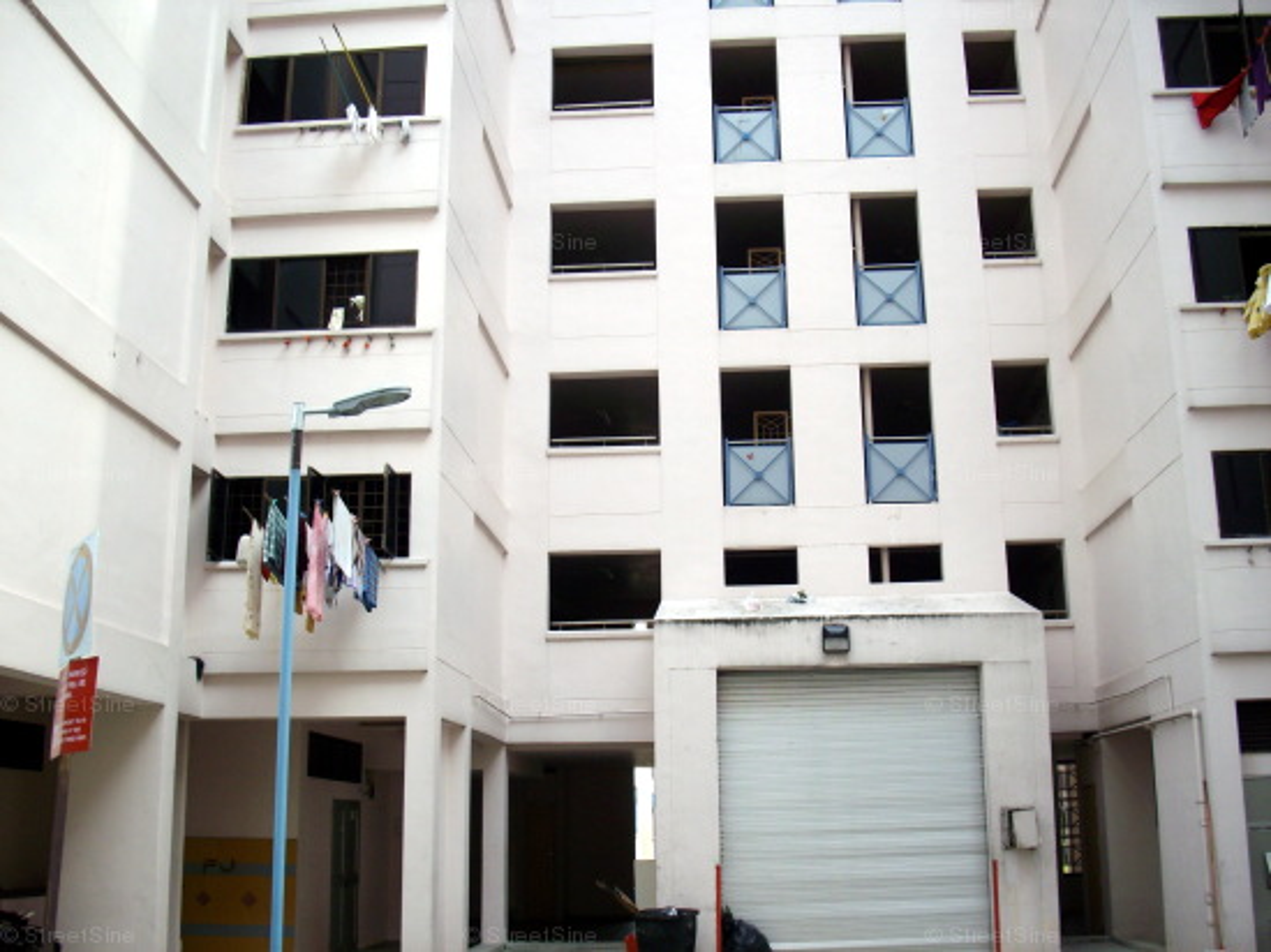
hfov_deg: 50.2
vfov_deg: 38.6
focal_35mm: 37
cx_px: 636
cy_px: 476
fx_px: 1358
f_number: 2.8
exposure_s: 1/200
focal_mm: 6.2
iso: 80
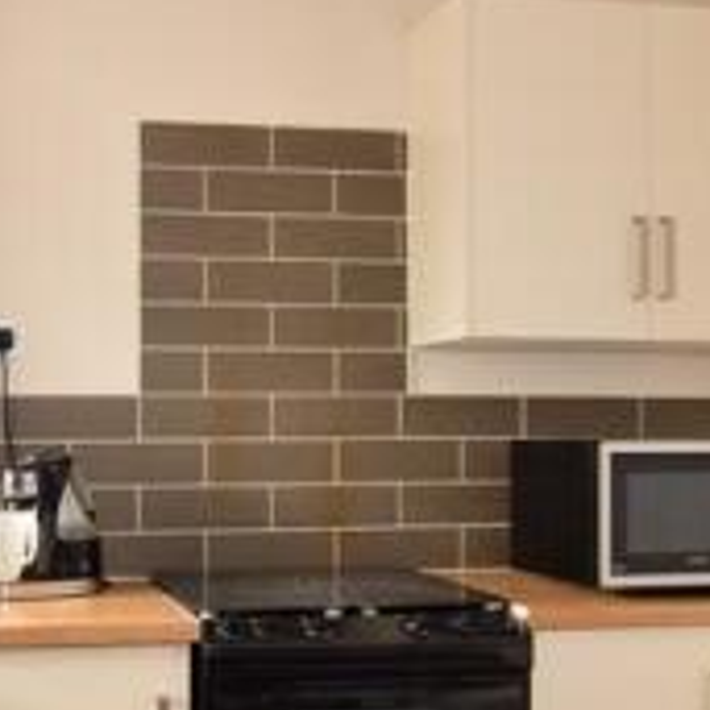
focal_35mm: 49
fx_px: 1137
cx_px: 162
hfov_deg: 33.8
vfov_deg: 34.6
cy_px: 421
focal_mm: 10
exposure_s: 1/20
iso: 400
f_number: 5.6
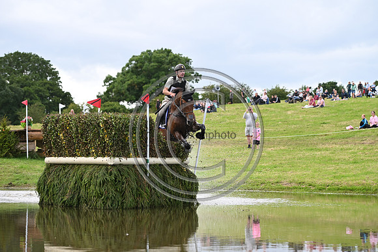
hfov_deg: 18.6
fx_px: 1155
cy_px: 126
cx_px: 189
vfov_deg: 12.5
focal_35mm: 110
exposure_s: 1/1250
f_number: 4.5
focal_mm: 110
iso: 500
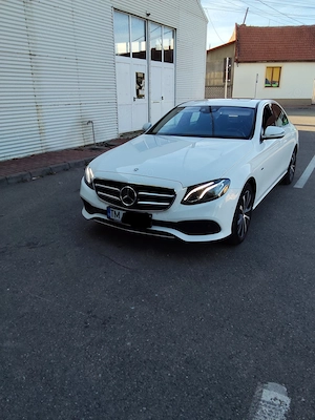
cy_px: 210
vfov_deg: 67.3
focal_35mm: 26
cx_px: 158
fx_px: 315
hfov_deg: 53.1
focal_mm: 2.78
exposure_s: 1/1073
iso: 50
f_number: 2
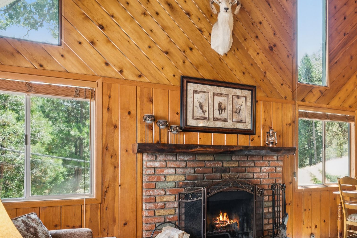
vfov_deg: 34.3
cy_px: 159
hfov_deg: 45.1
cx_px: 327
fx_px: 382
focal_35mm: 38
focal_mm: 16.2
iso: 100
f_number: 13
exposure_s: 1/1.25
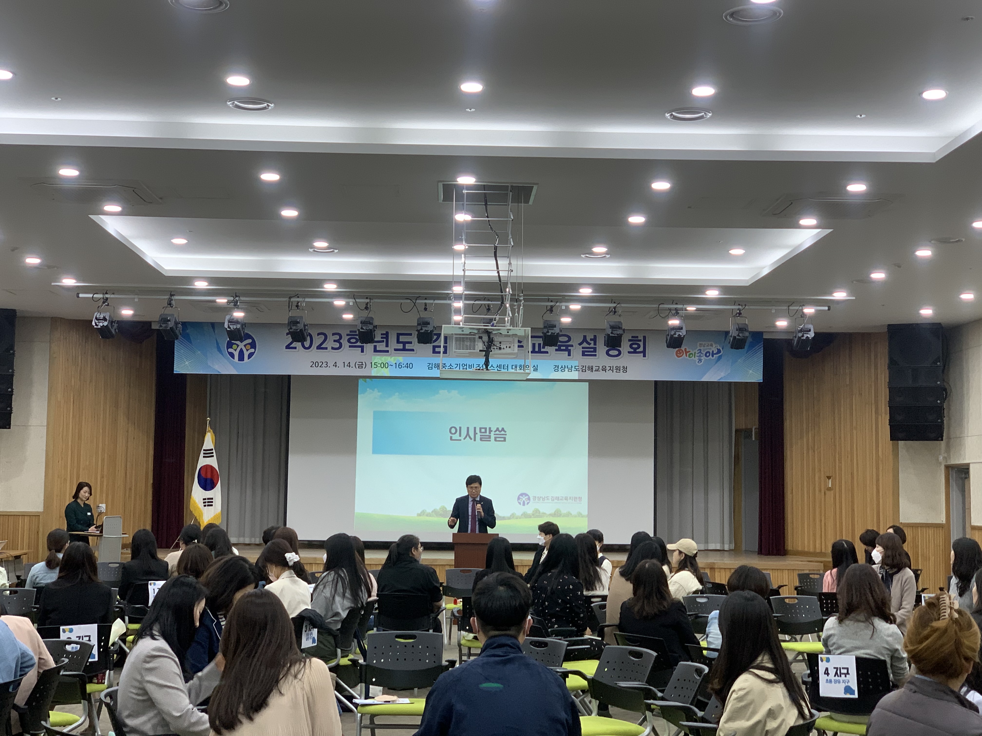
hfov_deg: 36.8
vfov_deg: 28.0
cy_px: 368
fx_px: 1475
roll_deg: -0.9
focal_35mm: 52
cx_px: 491
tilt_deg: +5.6
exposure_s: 1/60
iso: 80
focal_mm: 6
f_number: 2.4
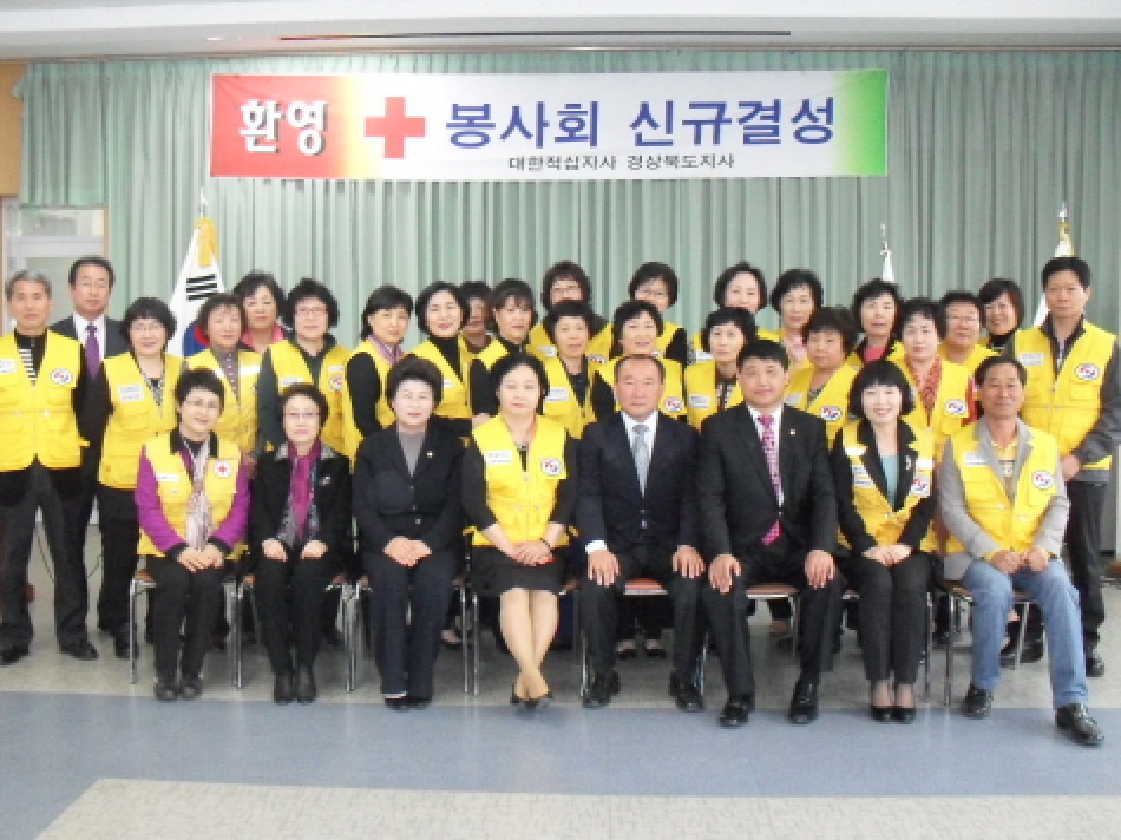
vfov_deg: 35.9
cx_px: 545
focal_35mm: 40
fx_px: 1295
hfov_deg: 46.8
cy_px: 407
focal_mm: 6.3
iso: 320
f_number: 2.8
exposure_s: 1/45
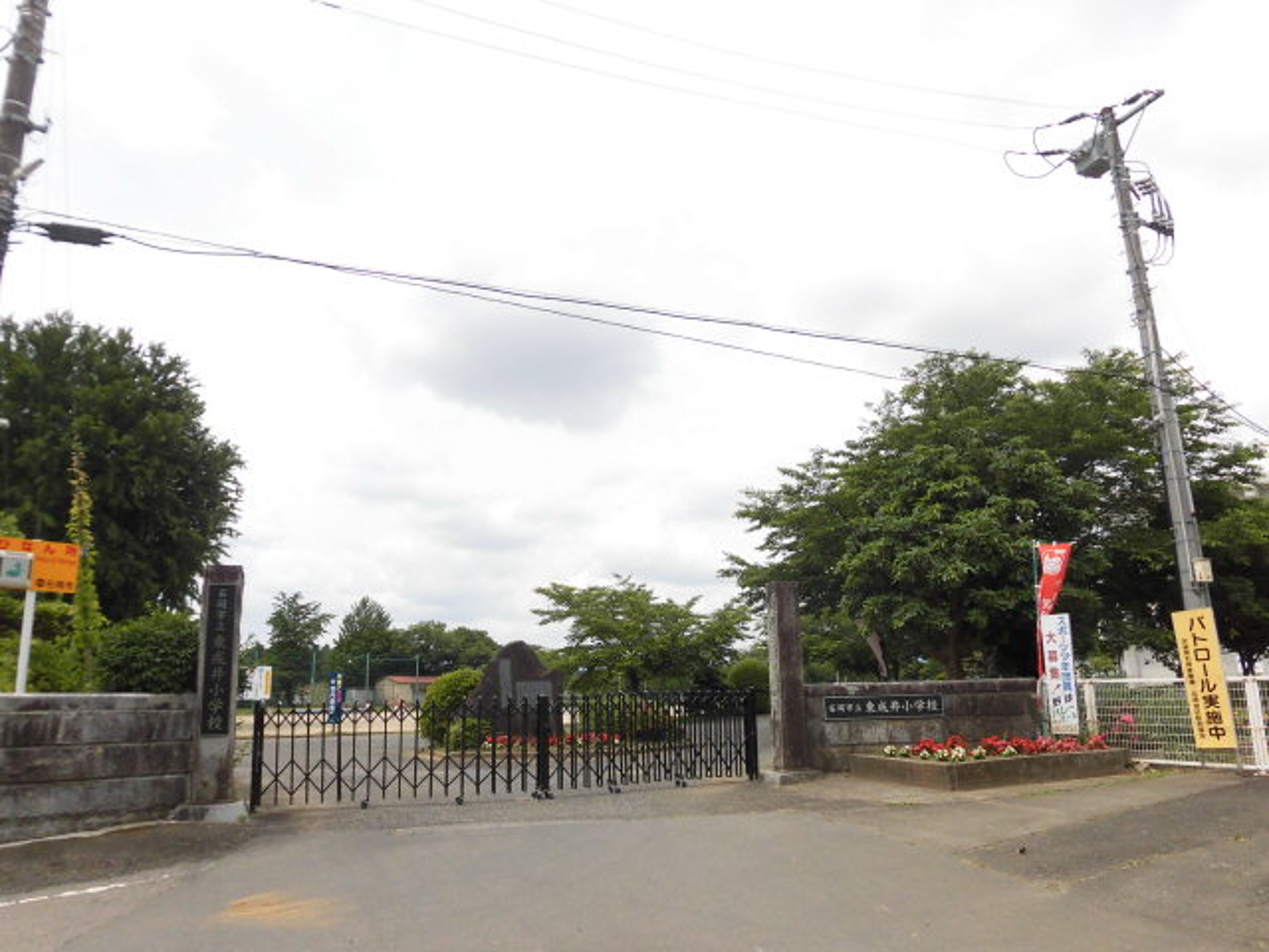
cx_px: 634
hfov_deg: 71.6
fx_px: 880
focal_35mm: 24
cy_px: 476
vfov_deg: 56.8
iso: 100
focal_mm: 4.3
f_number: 7.8
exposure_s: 1/200
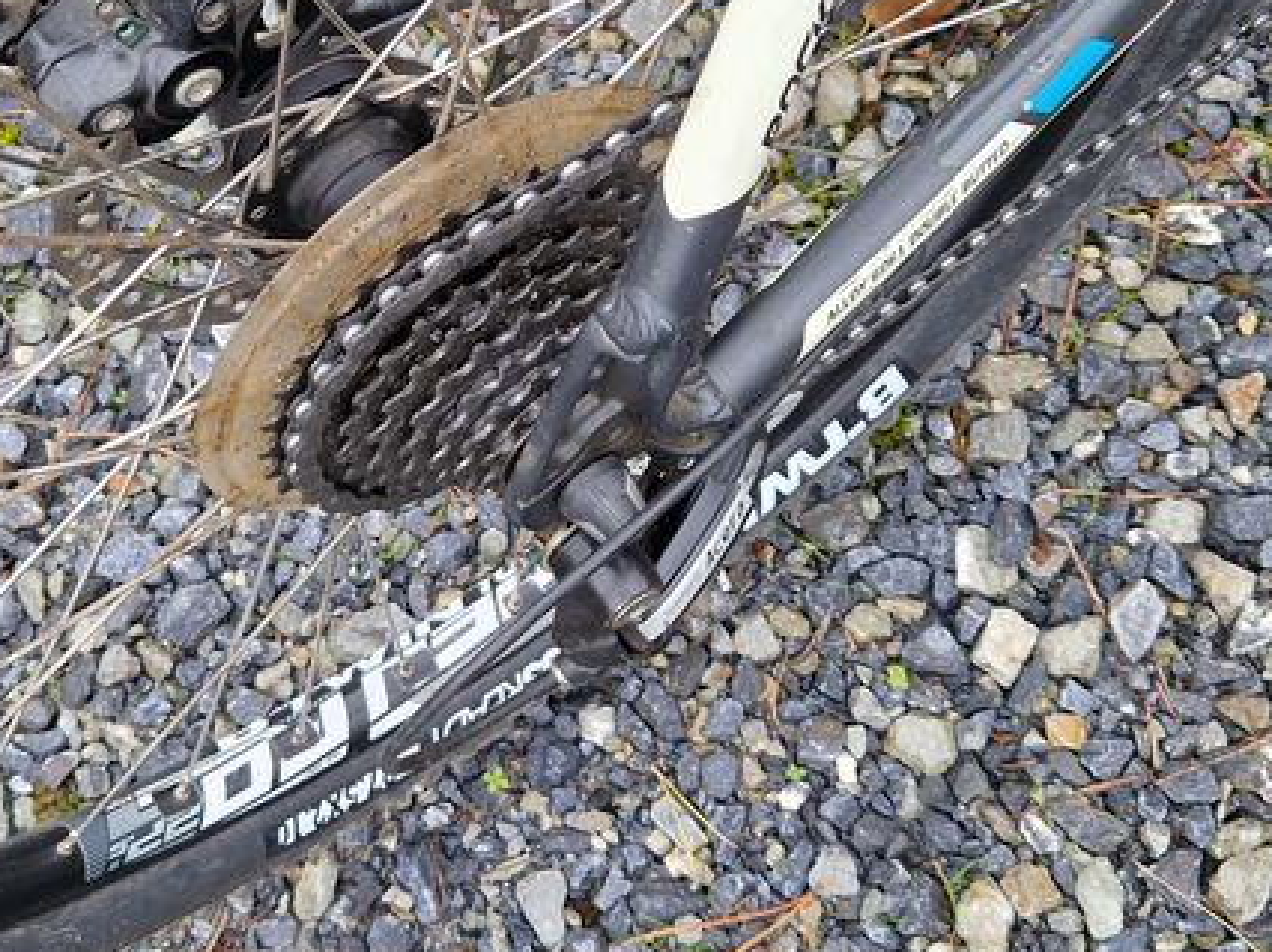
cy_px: 269
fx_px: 1983
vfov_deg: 26.7
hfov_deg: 35.5
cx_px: 529
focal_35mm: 54
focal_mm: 5.4
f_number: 1.8
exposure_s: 1/180
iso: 64
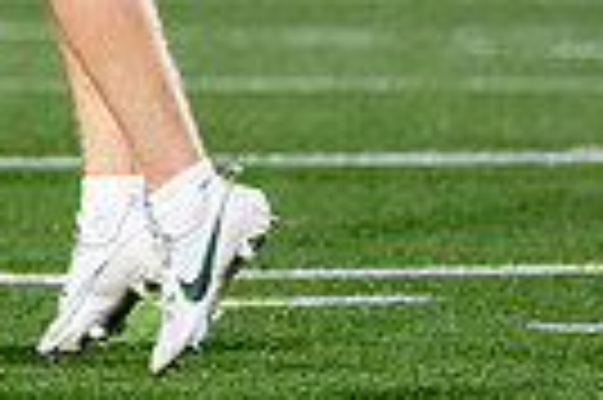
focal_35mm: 1173
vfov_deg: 1.2
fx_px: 19624
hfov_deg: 1.8
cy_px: -275
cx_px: -651
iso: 3200
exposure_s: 1/1250
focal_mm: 200
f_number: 2.8
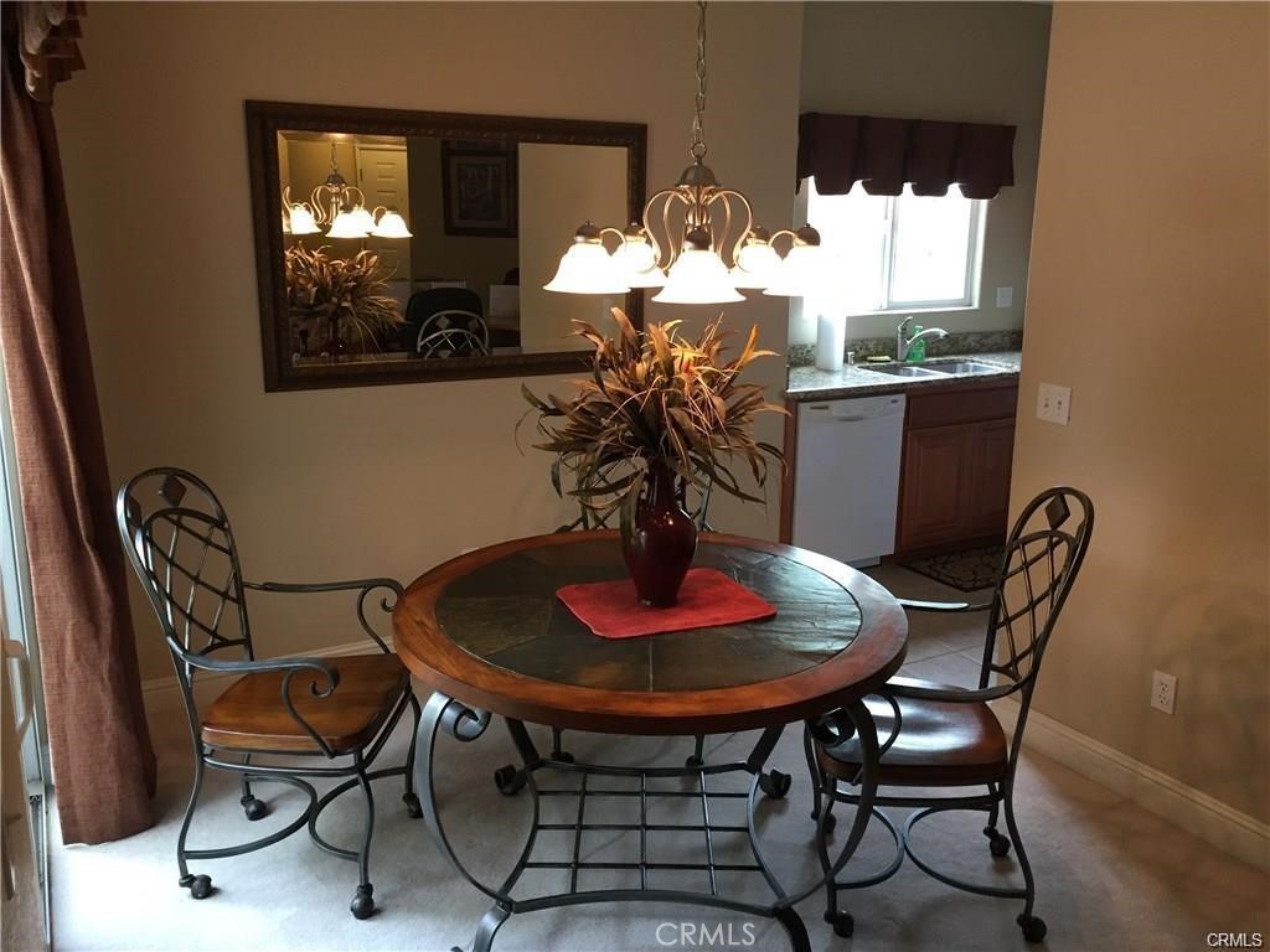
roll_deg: -0.4
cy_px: 476
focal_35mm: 29
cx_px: 635
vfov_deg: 48.2
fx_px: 1064
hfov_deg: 61.7
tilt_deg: -13.7
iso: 50
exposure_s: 1/30
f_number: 2.2
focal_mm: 4.15
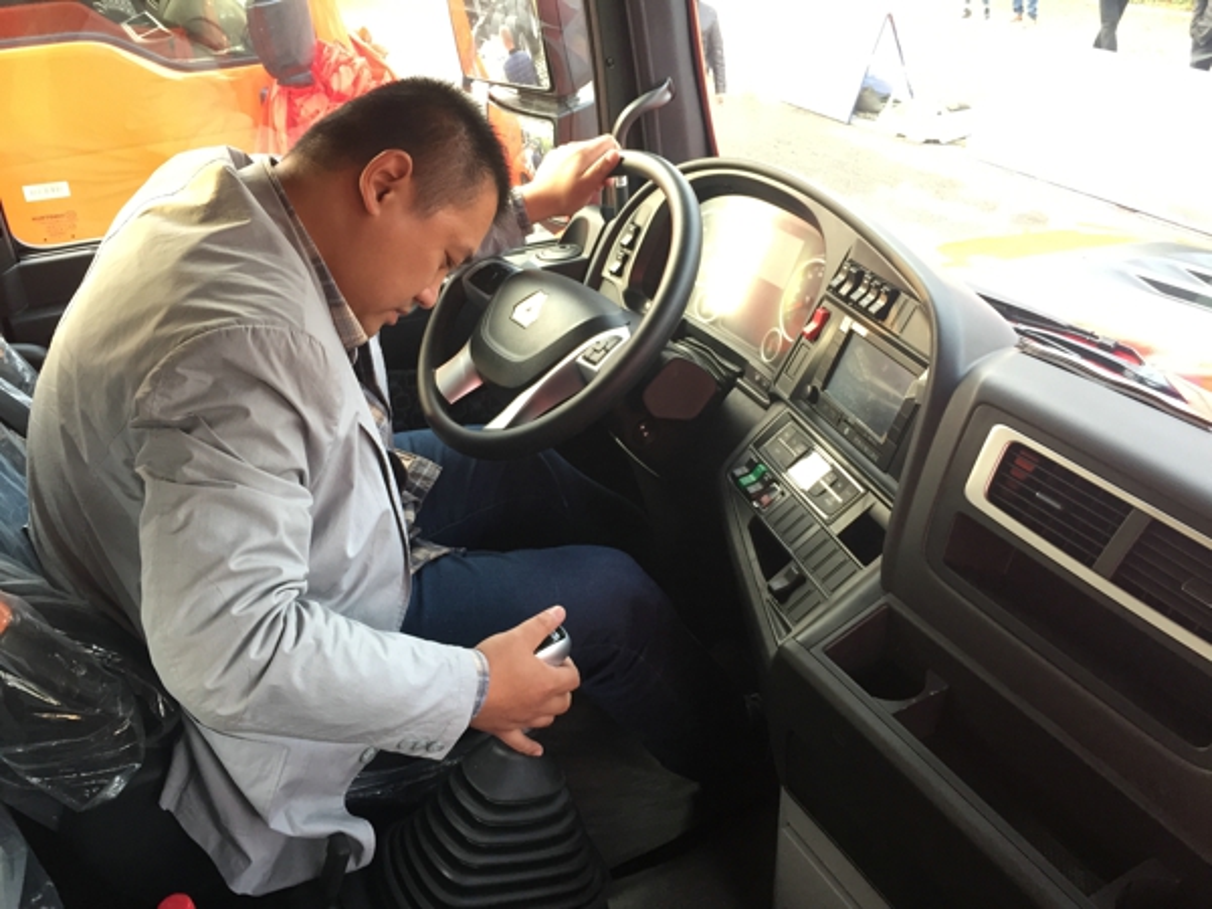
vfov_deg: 48.2
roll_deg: +3.0
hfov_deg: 61.7
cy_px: 454
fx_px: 1015
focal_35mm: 29
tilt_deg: -33.2
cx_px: 606
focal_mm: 4.15
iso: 100
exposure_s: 1/33
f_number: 2.2
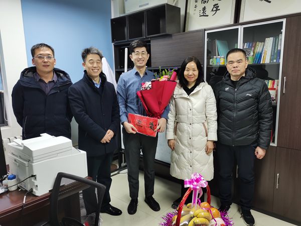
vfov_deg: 51.4
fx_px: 235
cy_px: 113
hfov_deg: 65.3
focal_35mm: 27
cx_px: 150
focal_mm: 5.58
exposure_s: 1/50
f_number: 1.8
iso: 250
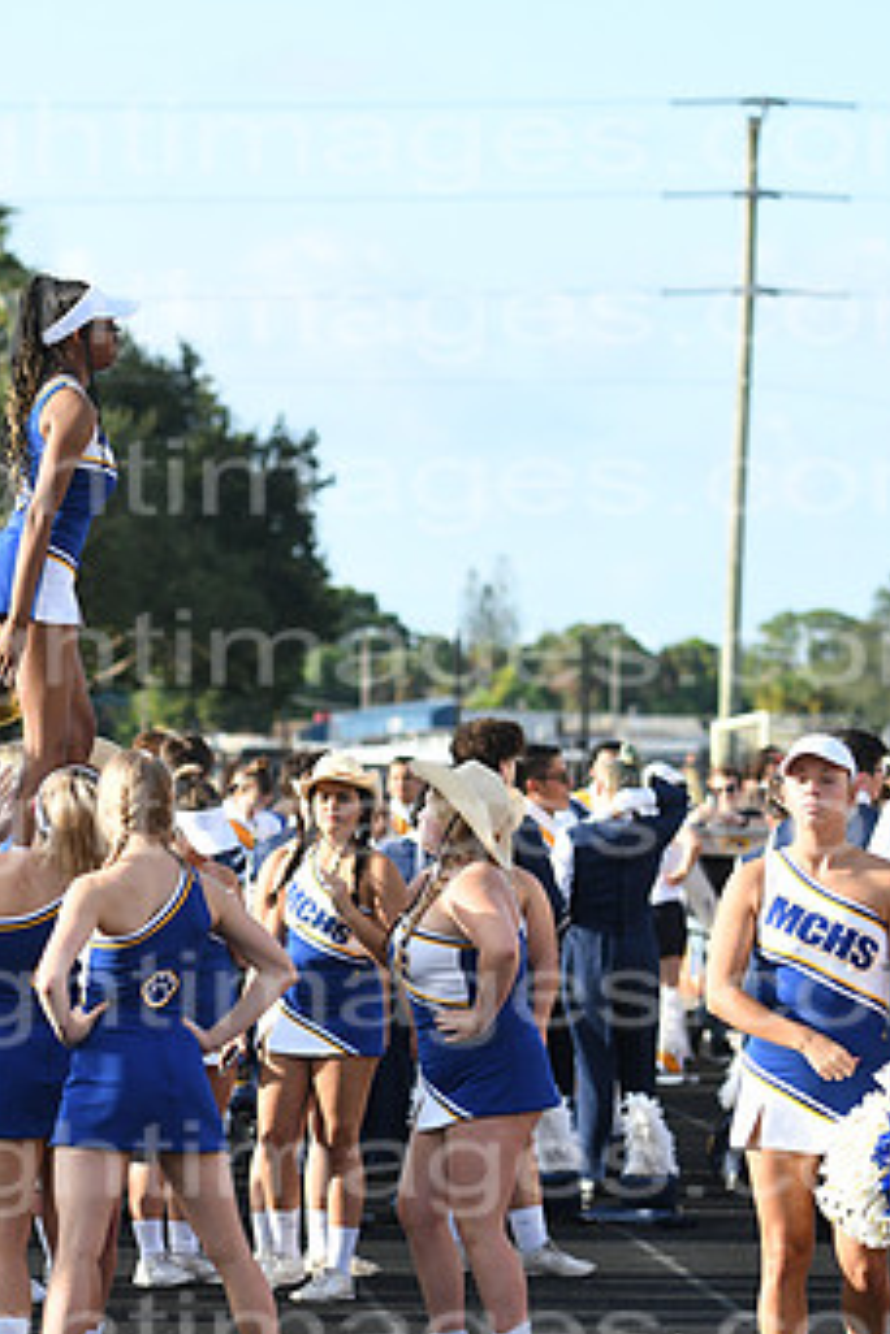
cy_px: 743
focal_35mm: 219
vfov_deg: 9.4
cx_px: 113
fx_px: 8121
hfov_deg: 6.3
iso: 200
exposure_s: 1/1250
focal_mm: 86
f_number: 4
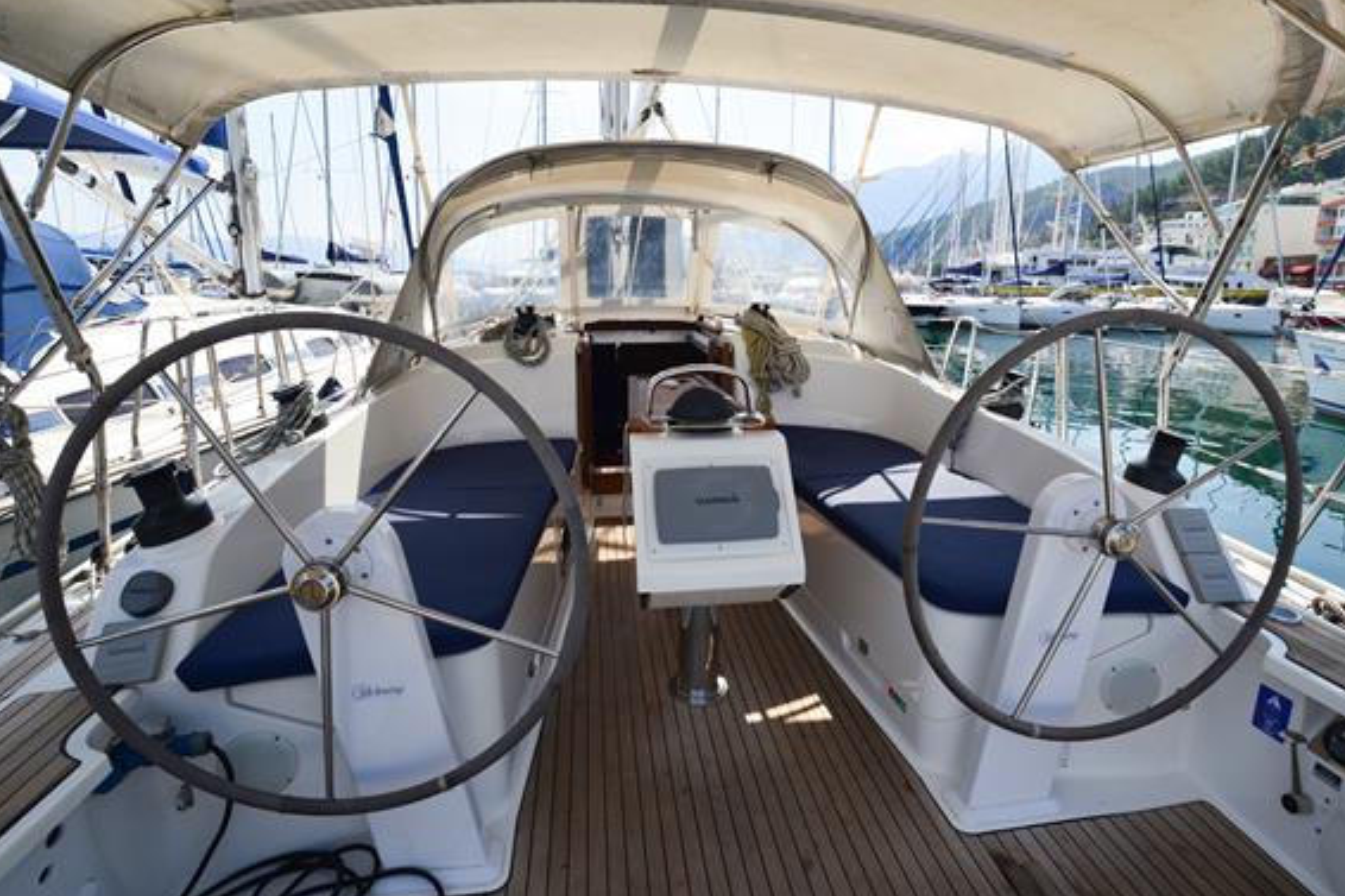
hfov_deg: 90.0
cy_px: 430
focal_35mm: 18
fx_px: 672
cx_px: 702
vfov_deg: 67.3
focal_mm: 17
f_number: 10
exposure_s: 1/320
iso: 250
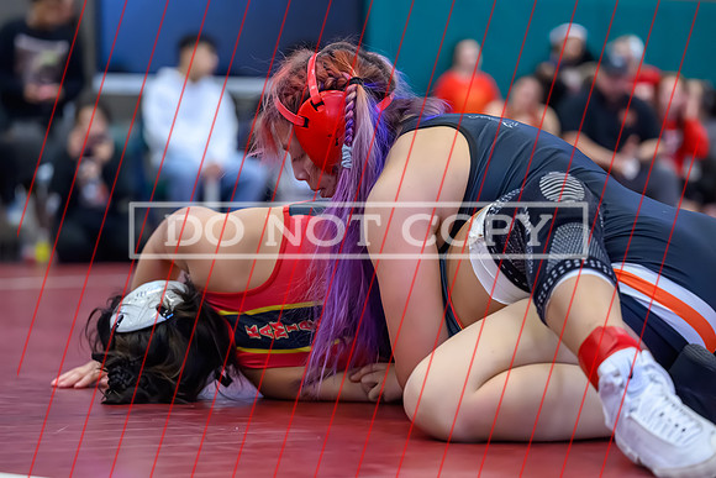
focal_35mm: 105
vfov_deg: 13.0
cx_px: 337
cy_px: 226
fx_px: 2092
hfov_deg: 19.4
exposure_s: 1/640
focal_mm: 92
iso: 8000
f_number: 2.8
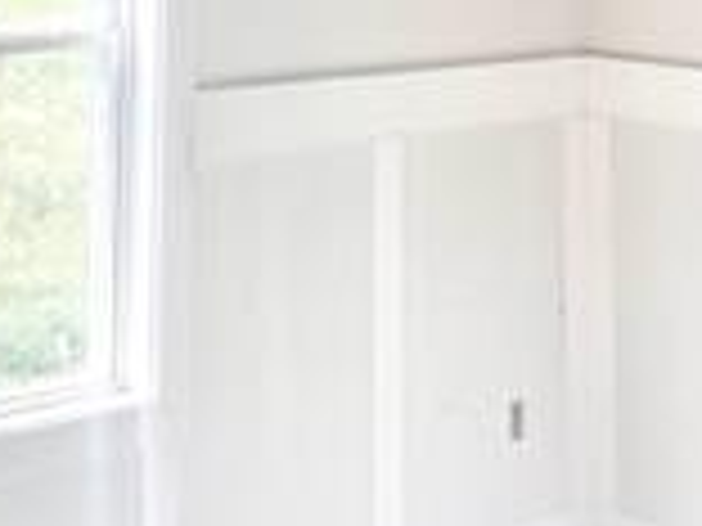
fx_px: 2170
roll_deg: -0.1
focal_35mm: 107
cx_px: 297
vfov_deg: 12.5
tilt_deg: +6.3
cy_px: -441
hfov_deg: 18.4
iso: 50
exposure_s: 1/827
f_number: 1.5
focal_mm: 5.7
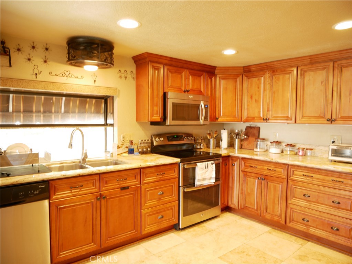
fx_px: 244
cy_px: 132
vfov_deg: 56.8
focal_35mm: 24
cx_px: 176
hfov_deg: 71.6
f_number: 3.5
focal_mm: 12
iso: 200
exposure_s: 1/4
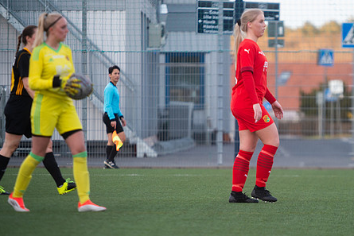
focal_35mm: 389
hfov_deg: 5.3
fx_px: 3826
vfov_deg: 3.5
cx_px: 256
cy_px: 146
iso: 1250
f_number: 4.5
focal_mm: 240
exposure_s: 1/640
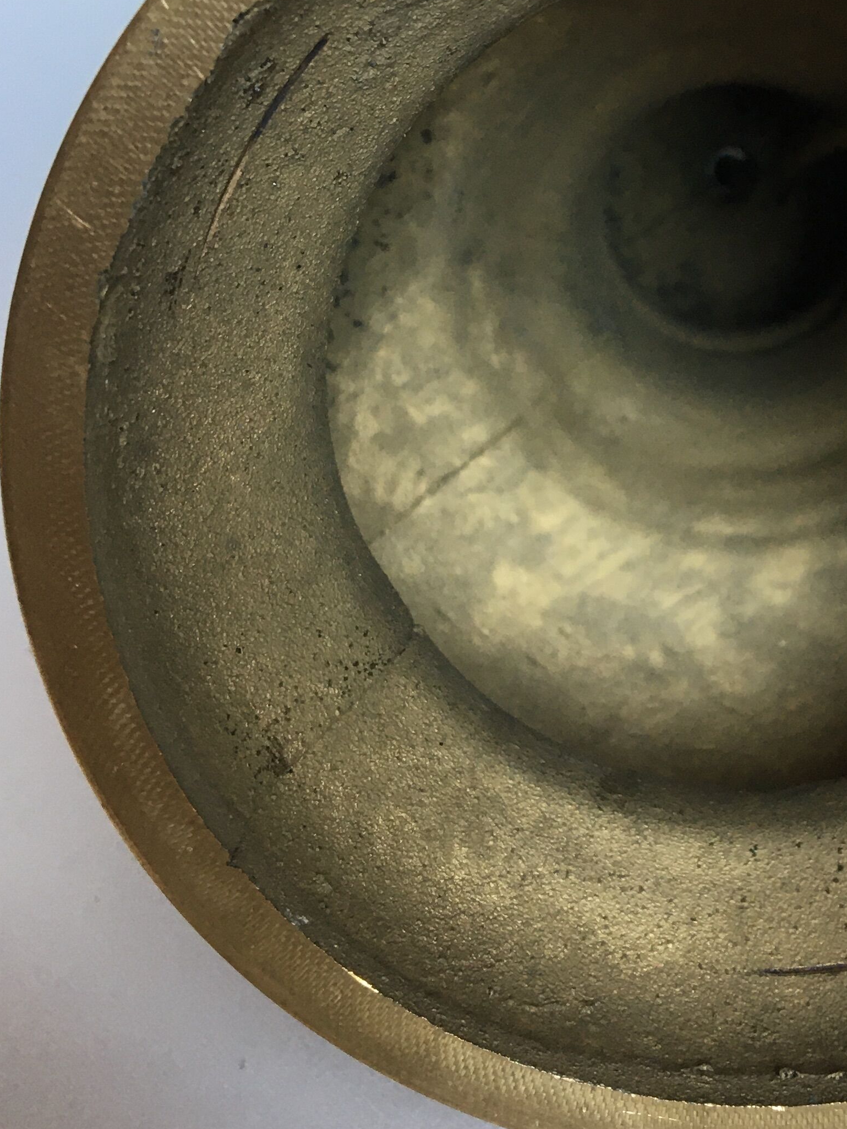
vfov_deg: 33.5
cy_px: 397
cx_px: 768
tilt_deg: -21.7
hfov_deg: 24.9
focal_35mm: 57
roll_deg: +2.7
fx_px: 1859
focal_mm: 4.15
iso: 100
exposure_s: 1/33
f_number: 2.2
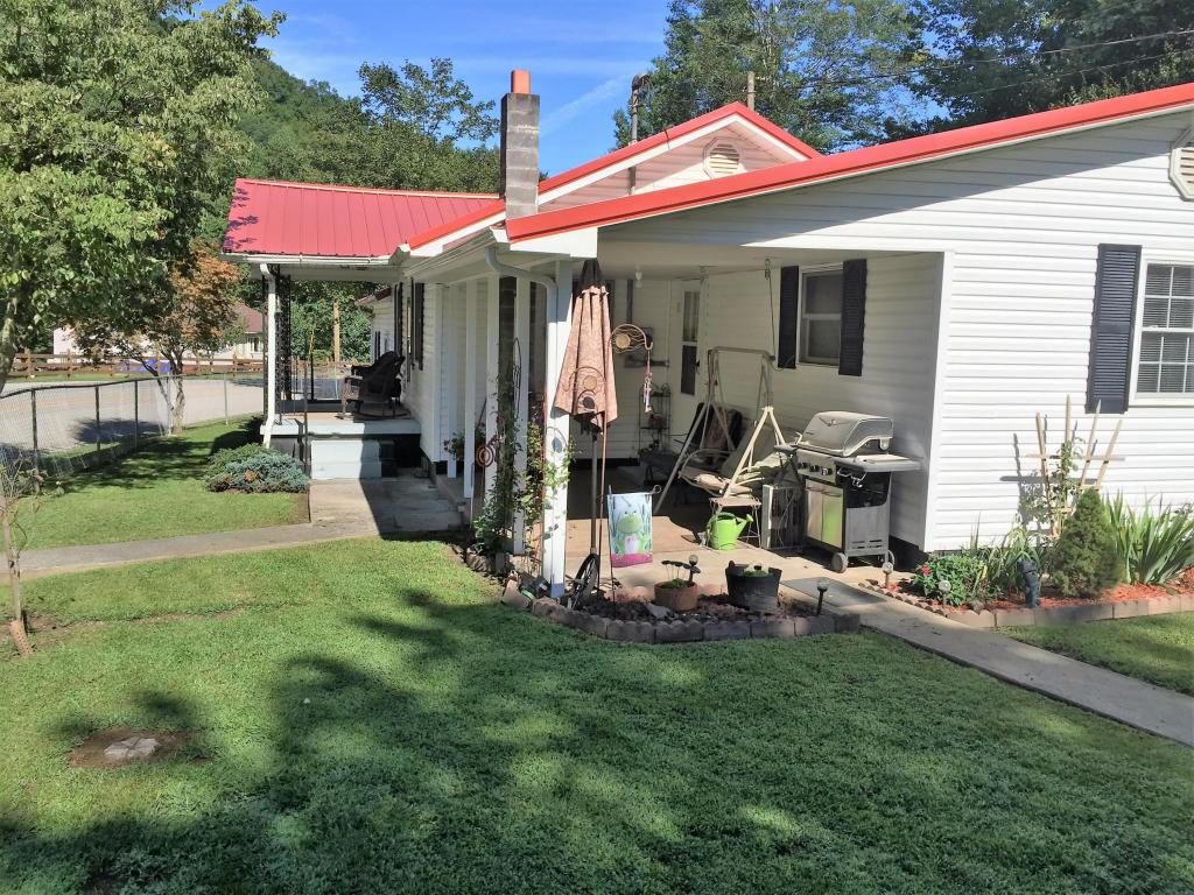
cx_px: 597
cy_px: 448
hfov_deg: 61.7
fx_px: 1000
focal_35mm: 29
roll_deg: -3.3
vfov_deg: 48.2
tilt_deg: -5.8
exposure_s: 1/2083
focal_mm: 4.15
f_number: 2.2
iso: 32
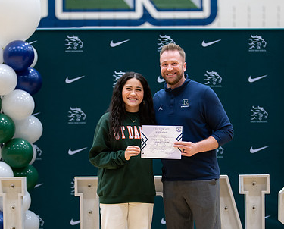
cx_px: 149
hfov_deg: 20.8
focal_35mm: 92
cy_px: 170
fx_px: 775
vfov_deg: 16.7
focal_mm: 50
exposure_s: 1/320
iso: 400
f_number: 1.2
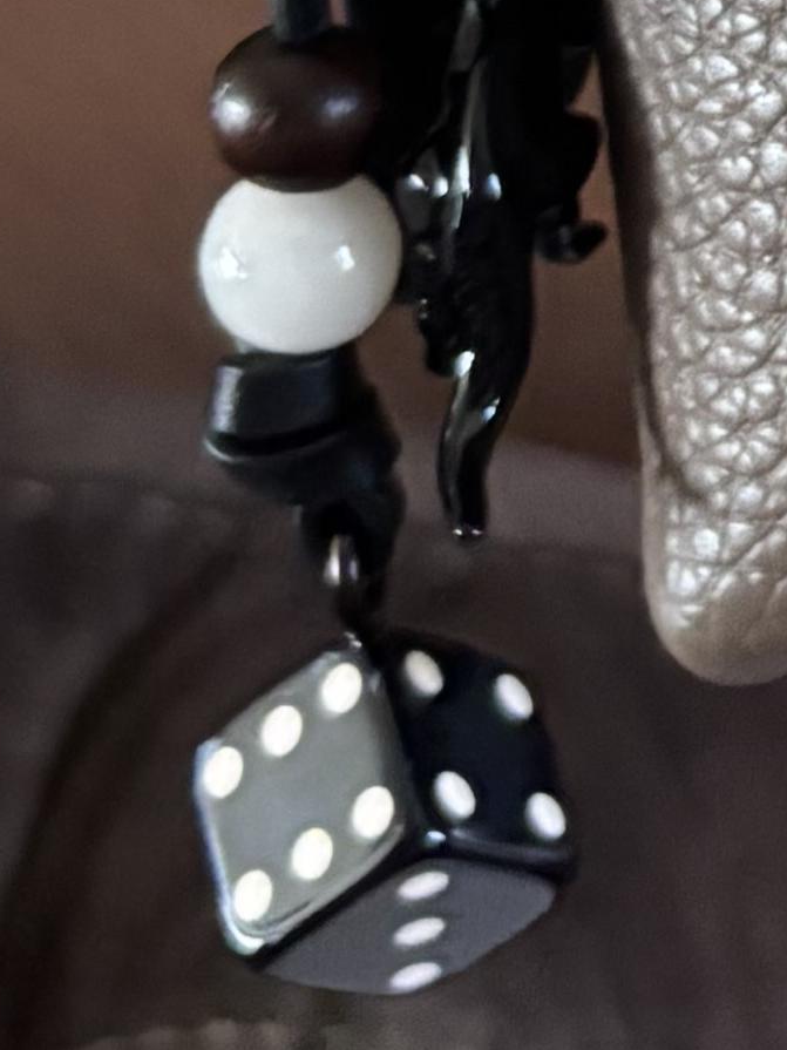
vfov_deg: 11.2
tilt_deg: -14.9
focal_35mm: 166
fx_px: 5033
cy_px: -731
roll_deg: +1.6
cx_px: 1968
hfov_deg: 8.2
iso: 640
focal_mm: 5.96
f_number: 1.6
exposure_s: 1/33
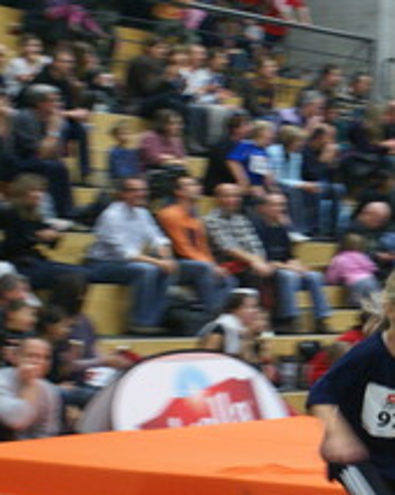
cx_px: 588
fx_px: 2093
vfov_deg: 13.4
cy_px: 376
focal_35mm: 143
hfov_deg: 10.4
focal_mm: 40
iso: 800
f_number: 5.6
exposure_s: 1/25
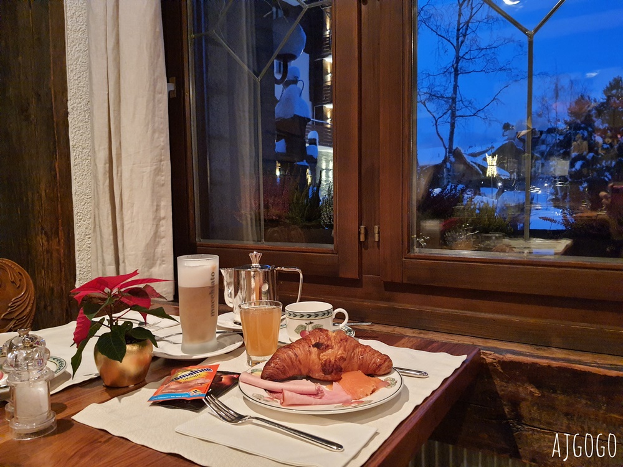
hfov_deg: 67.3
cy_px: 234
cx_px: 312
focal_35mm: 26
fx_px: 468
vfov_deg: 53.1
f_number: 1.7
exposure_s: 1/33
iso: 640
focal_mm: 4.32
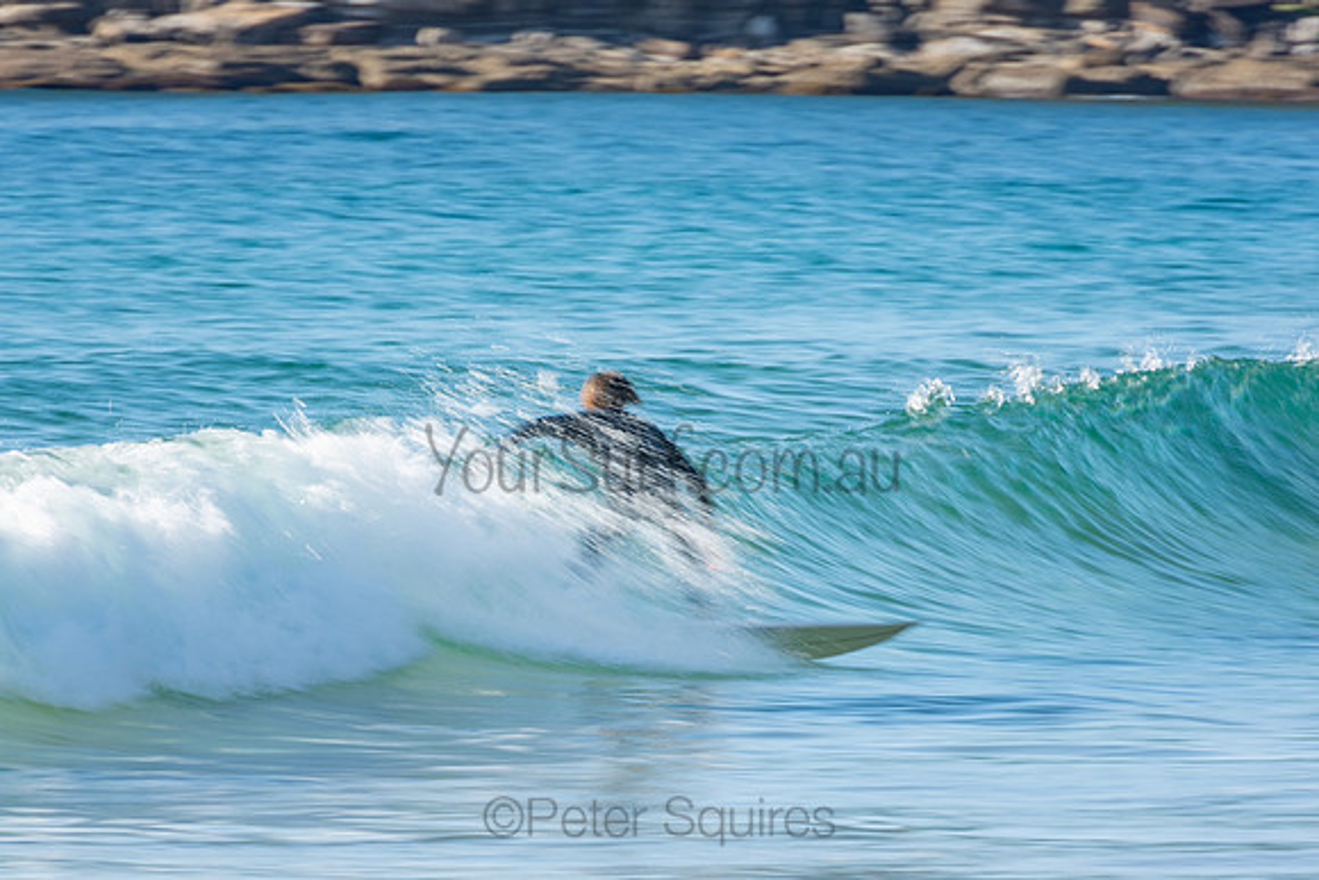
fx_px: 21987
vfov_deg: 2.3
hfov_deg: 3.4
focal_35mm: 600
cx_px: 660
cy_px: 440
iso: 100
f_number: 18
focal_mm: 400
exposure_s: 1/30
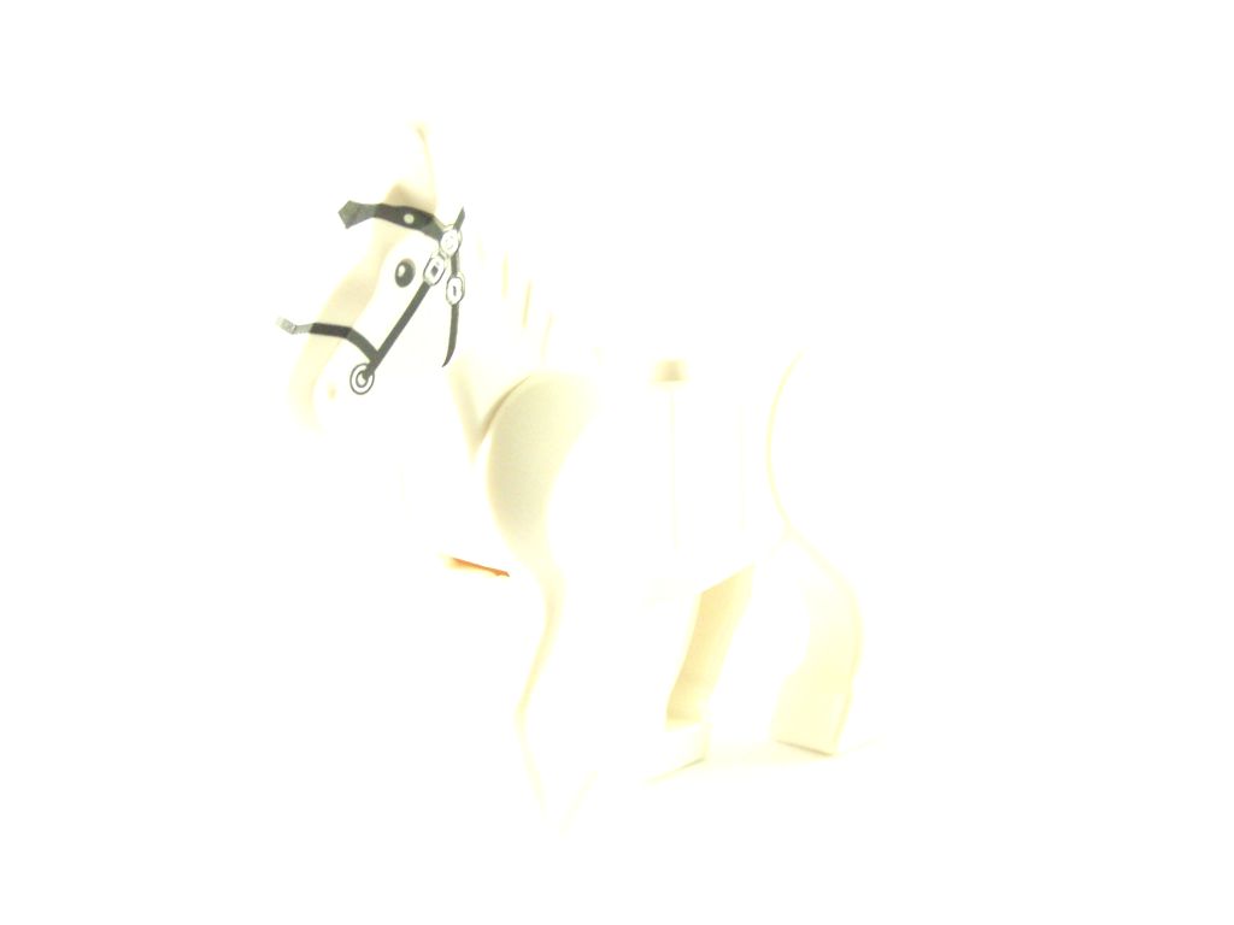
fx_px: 2923
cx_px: 617
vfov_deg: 18.0
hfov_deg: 23.8
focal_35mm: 82
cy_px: 462
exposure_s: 1/60
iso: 400
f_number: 4
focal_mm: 13.7
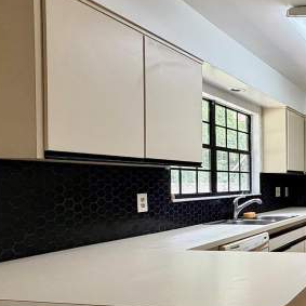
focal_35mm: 35
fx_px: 350
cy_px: 191
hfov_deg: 35.2
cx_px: 383
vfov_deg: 46.8
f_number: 2.2
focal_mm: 2.22
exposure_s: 1/120
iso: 250
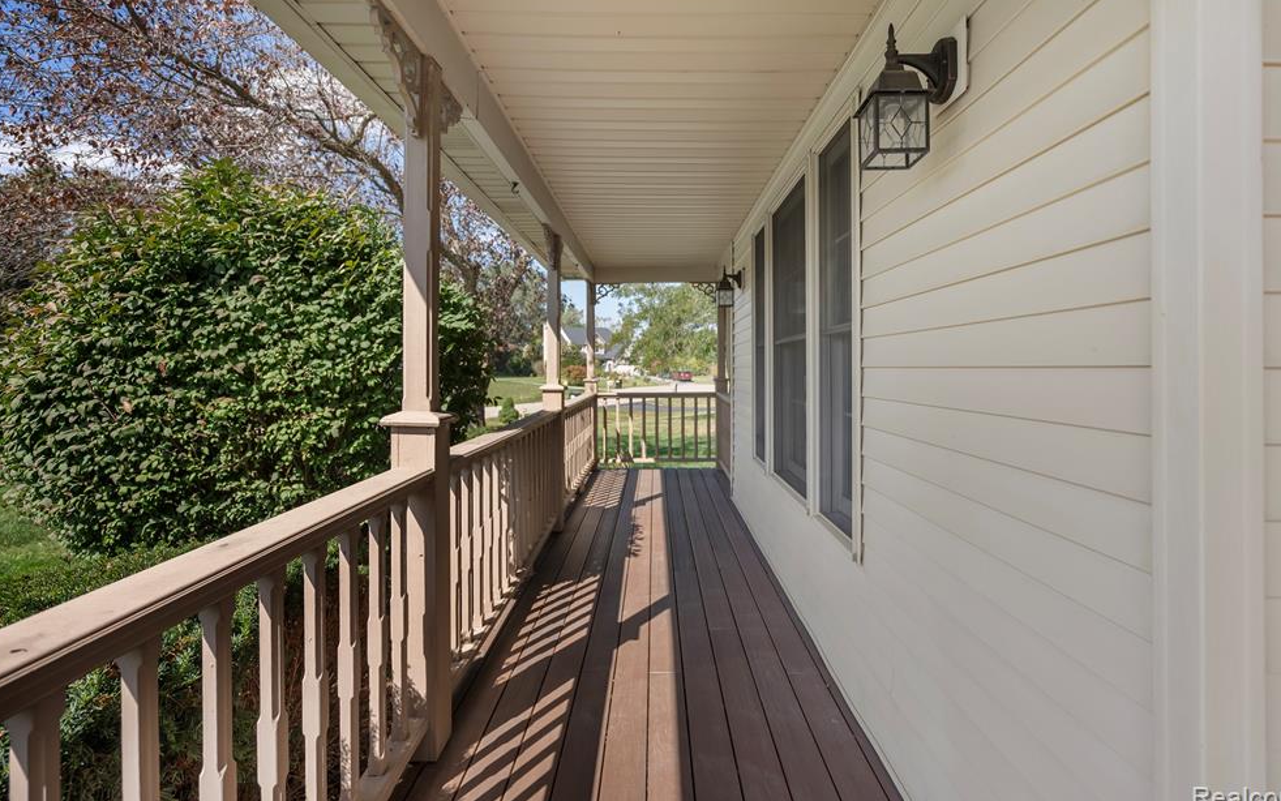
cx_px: 656
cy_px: 372
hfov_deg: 94.3
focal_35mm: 17
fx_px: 594
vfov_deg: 67.9
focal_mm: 16
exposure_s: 1/400
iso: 100
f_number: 4
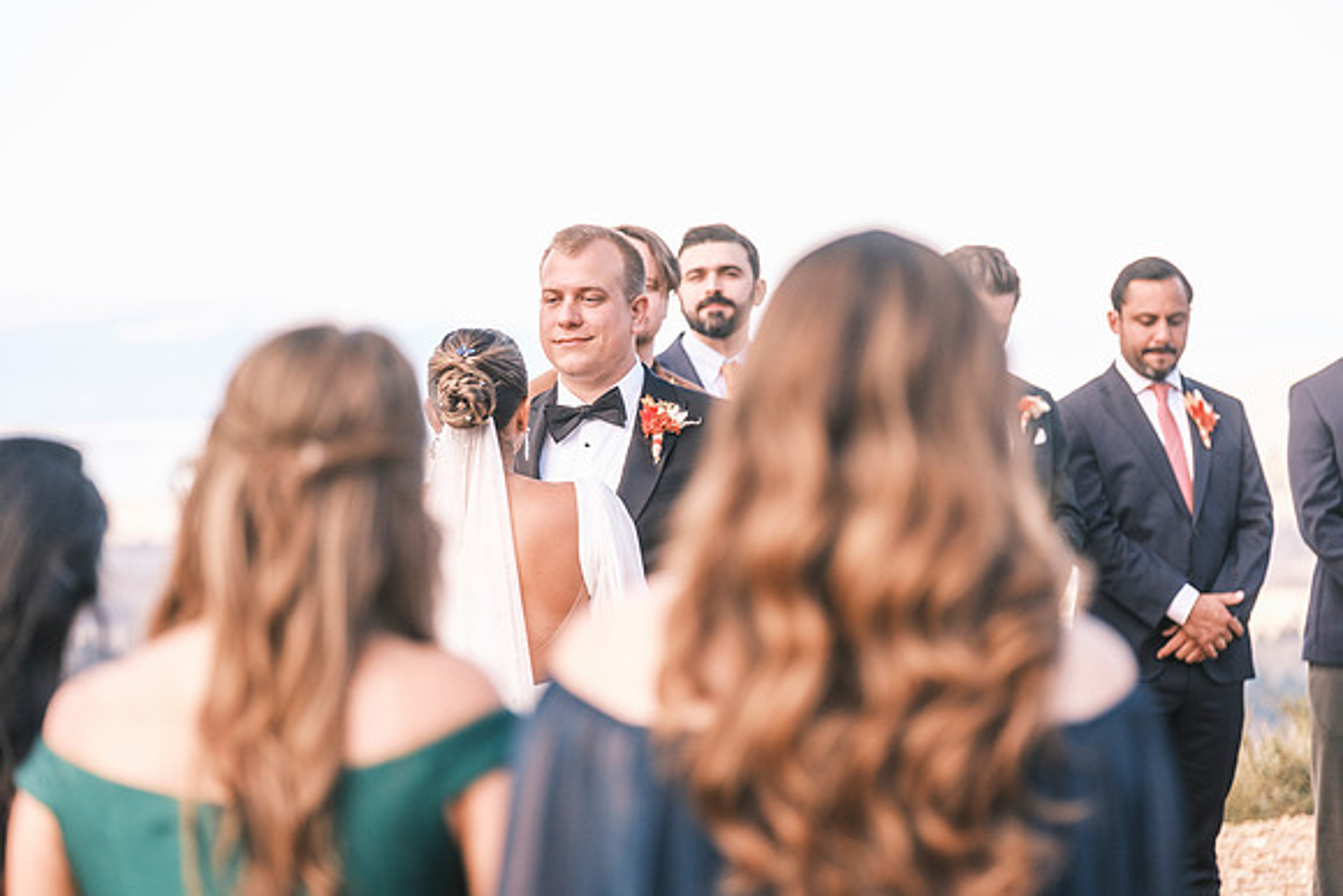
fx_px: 6194
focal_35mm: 166
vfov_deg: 8.3
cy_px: 448
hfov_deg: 12.4
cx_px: 672
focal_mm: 110.6
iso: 400
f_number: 2.8
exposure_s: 1/950
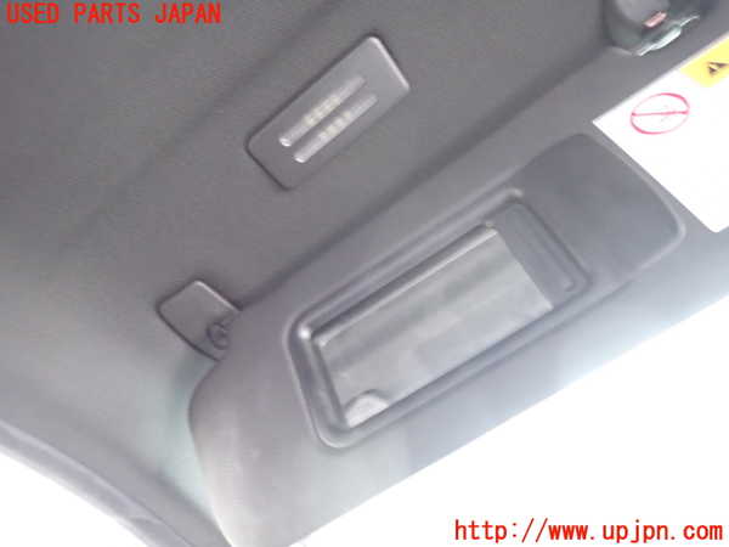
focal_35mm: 25
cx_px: 364
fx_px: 526
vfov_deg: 54.9
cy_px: 274
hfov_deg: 69.4
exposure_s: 1/15
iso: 800
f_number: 2
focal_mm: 4.5
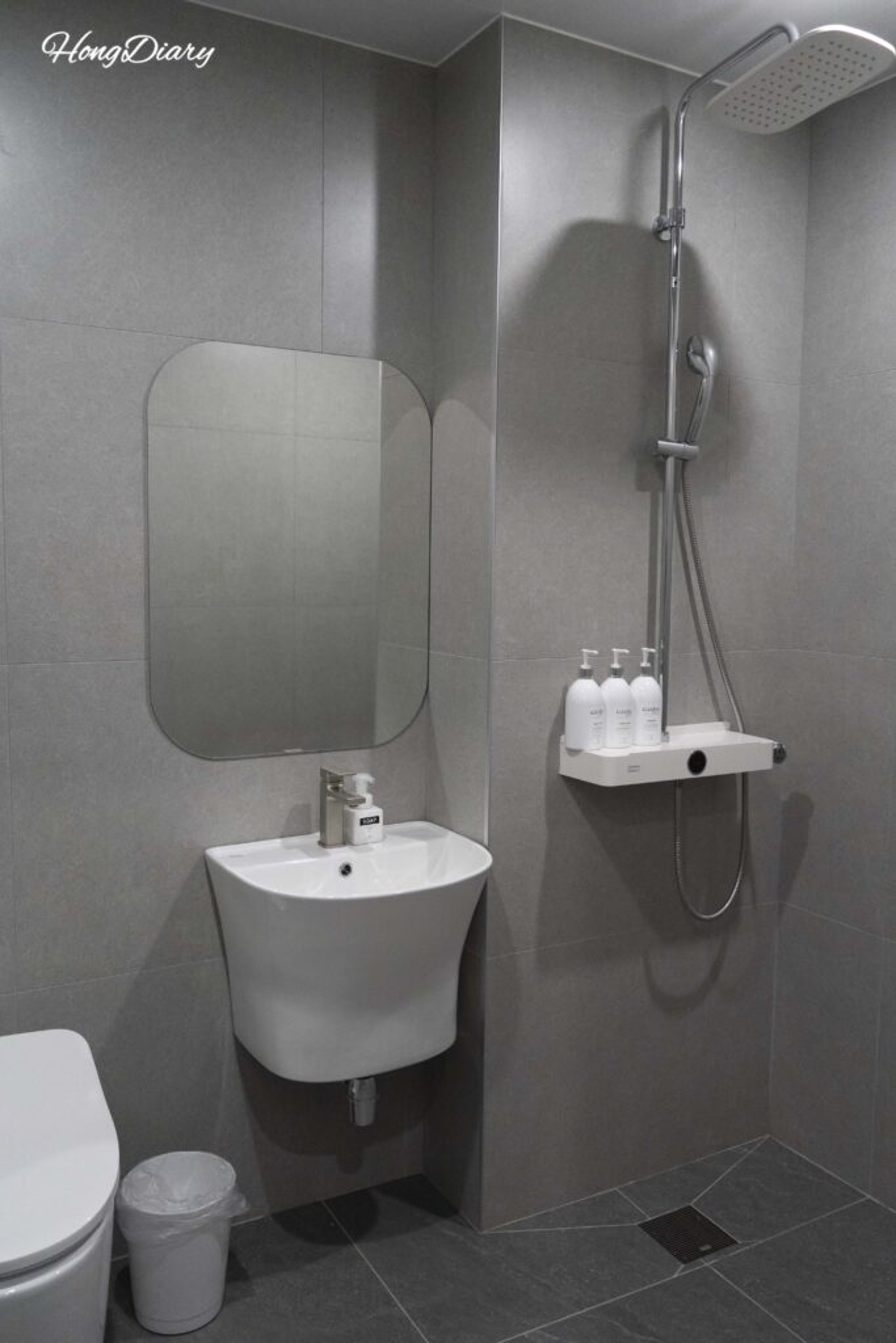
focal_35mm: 28
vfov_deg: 65.5
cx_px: 448
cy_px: 672
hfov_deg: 46.4
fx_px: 1045
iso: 5000
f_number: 4
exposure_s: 1/160
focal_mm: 28
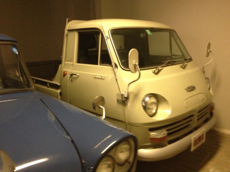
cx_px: 115
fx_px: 233
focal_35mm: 35
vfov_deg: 40.7
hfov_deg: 52.6
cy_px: 86
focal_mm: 4.28
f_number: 2.4
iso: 320
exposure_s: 1/20
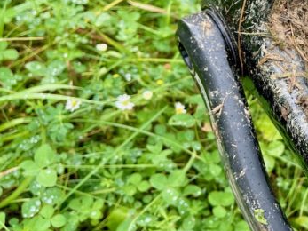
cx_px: 337
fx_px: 534
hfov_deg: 29.2
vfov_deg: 24.0
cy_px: 47
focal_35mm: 60
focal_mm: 5.1
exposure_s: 1/121
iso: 50
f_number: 1.6
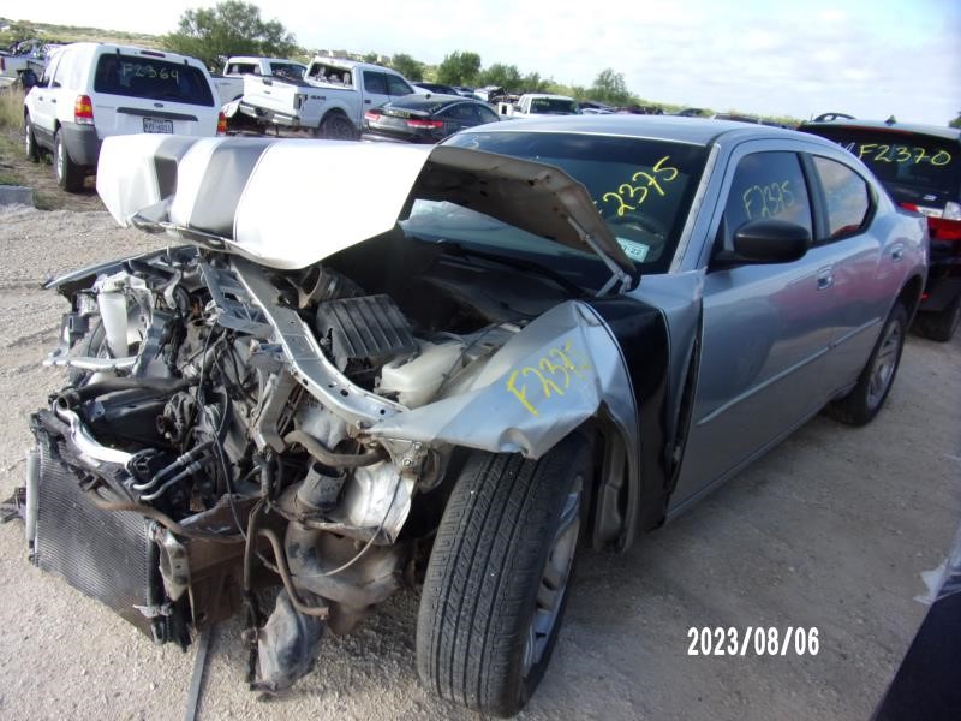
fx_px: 666
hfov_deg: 71.6
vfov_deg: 56.8
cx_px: 480
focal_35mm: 24
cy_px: 360
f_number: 3.3
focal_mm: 4.3
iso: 80
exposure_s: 1/450
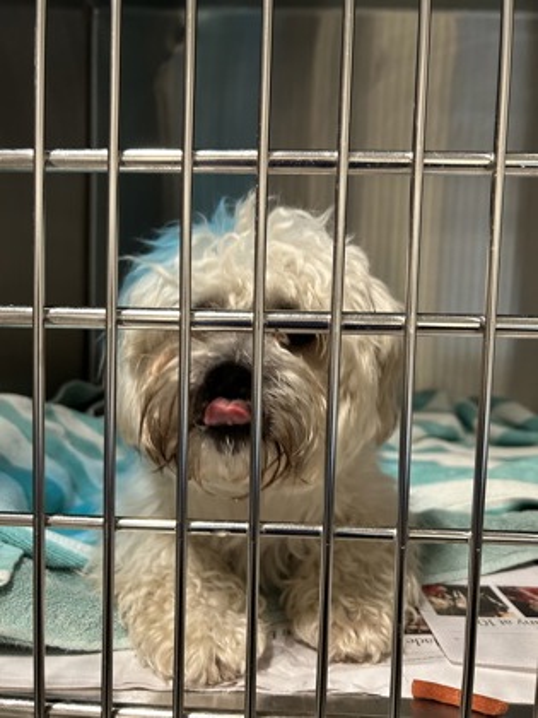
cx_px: 269
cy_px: 359
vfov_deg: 67.3
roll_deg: -1.6
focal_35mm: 26
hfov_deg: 53.1
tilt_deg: -3.9
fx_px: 539
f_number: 1.5
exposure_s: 1/60
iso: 200
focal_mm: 5.7
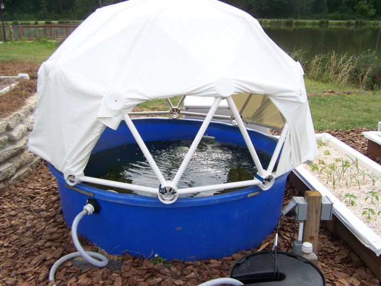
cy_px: 143
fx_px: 418
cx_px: 190
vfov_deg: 37.7
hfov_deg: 49.0
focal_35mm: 38
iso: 64
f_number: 2.8
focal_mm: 6.3
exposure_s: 1/400
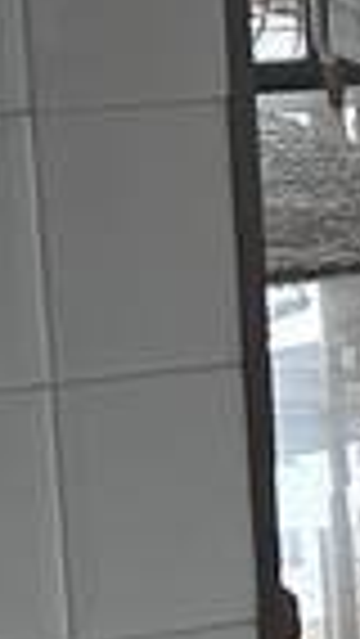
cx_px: 1422
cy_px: 324
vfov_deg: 10.0
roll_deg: -0.2
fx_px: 3661
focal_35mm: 216
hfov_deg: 5.1
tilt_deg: -11.6
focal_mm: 5.7
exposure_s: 1/120
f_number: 1.5
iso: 125
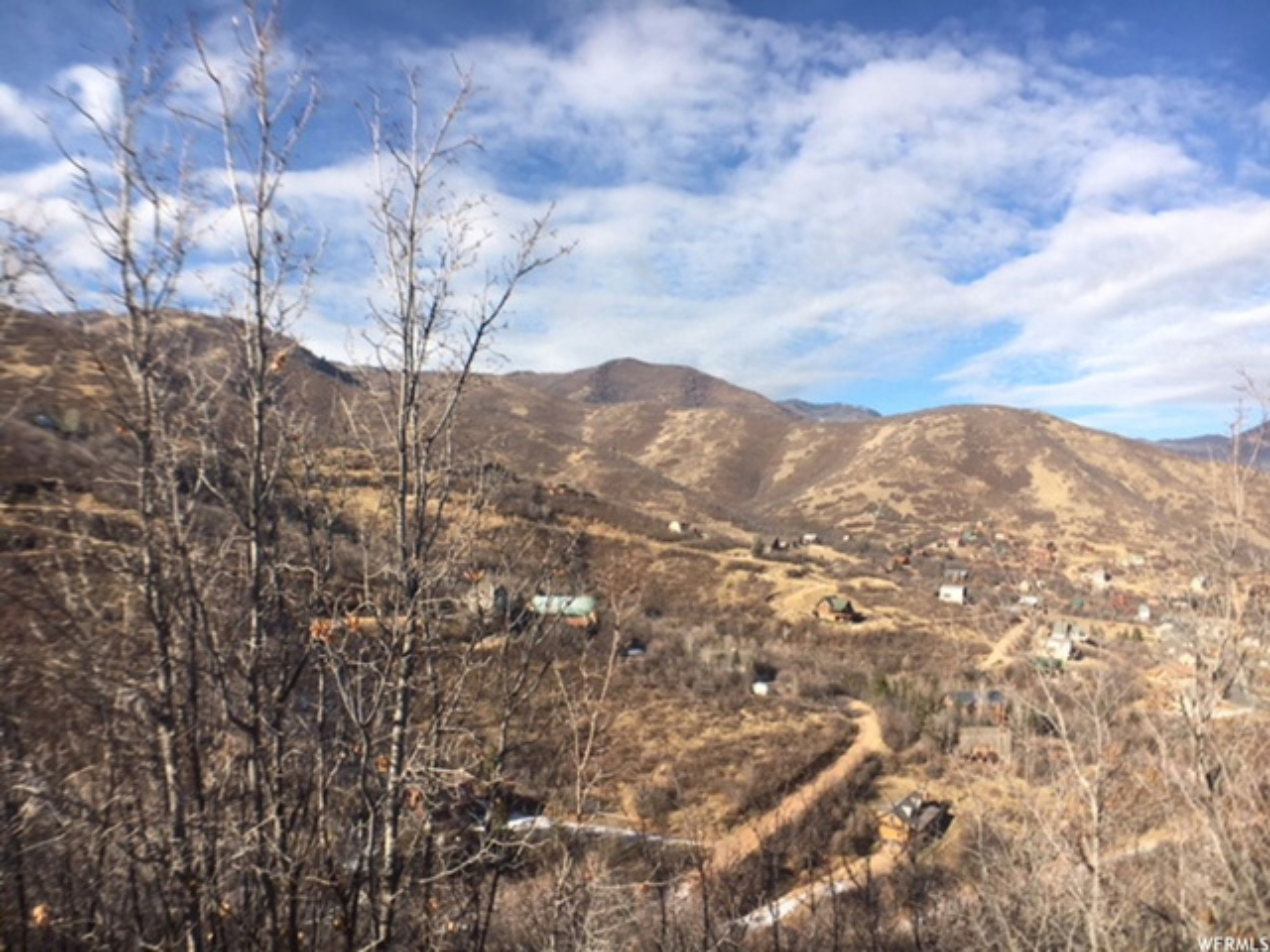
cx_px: 635
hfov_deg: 61.7
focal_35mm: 29
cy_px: 476
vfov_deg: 48.2
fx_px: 1064
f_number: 2.2
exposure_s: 1/1304
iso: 25
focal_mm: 4.15
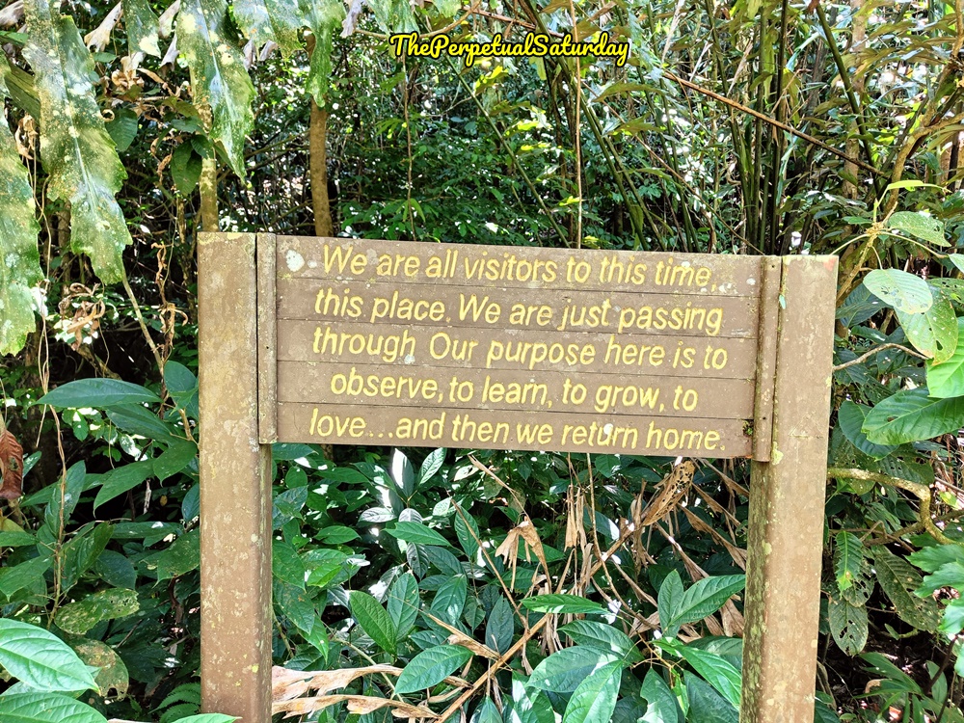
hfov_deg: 71.6
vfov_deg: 56.8
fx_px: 668
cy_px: 362
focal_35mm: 24
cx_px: 482
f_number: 1.8
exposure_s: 1/60
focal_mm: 5.59
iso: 320
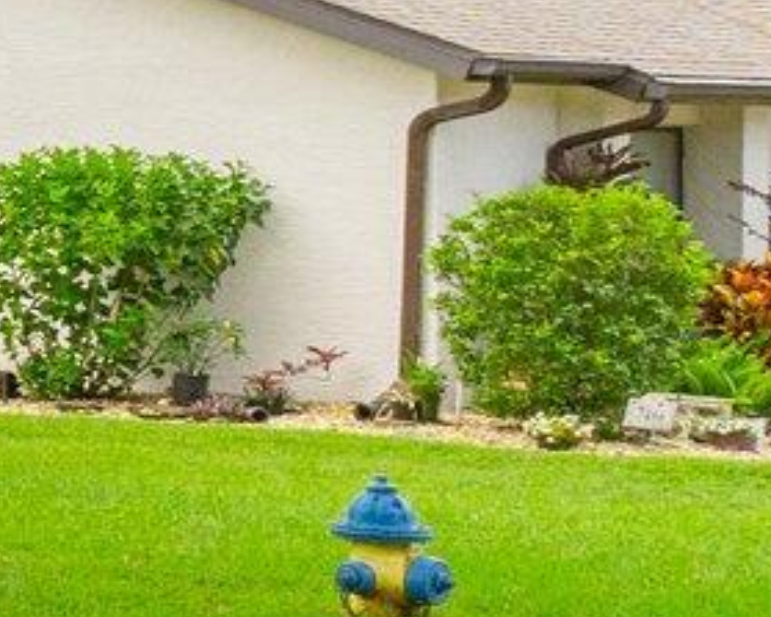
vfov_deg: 11.4
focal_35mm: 134
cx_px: -2023
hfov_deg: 8.9
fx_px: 3067
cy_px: 154
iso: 400
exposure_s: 1/200
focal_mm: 13
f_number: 8
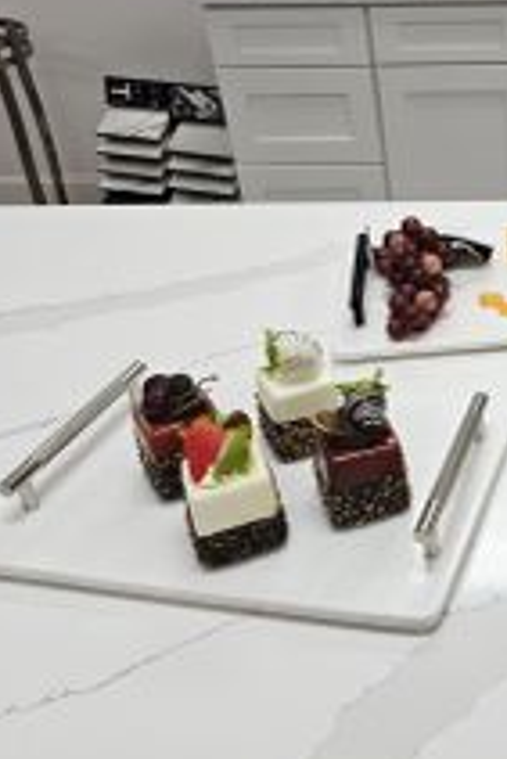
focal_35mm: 42
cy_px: 335
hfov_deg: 28.9
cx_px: 561
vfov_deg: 46.3
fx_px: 886
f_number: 1.7
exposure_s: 1/120
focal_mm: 6.3
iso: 40
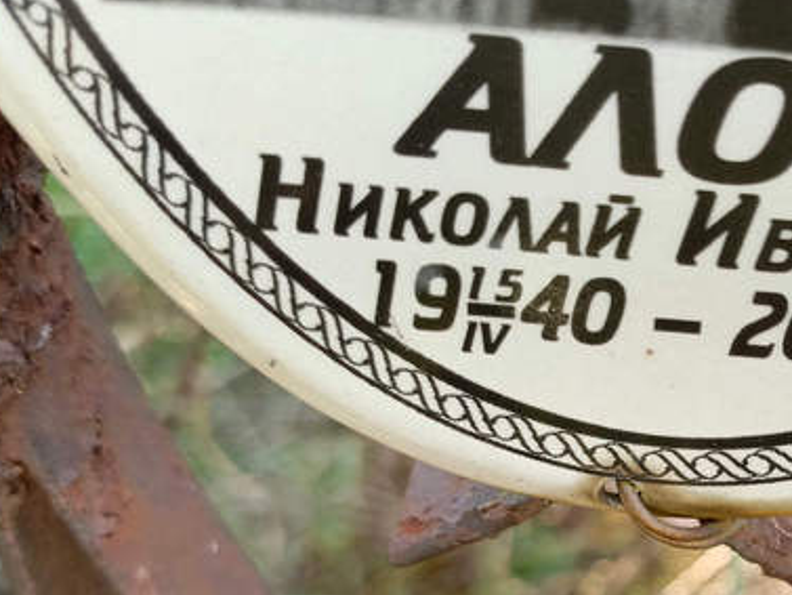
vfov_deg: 26.7
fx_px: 1213
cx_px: 674
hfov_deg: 34.6
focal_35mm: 53
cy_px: 519
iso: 145
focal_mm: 4.76
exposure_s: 1/100
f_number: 1.69
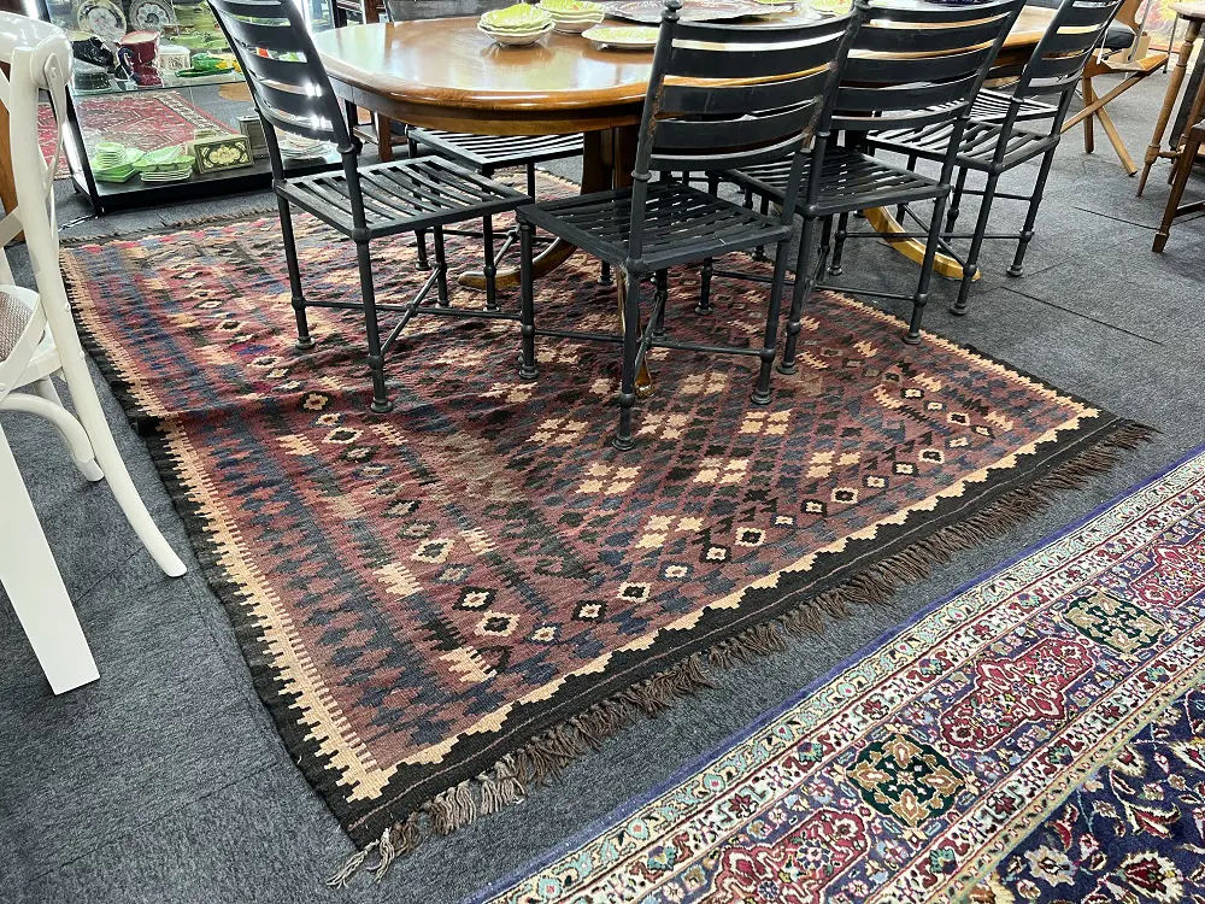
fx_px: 905
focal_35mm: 26
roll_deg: -1.9
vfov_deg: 53.1
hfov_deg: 67.3
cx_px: 602
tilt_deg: -32.8
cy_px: 452
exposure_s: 1/50
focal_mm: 5.7
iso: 200
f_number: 1.5
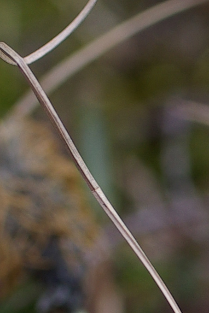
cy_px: 605
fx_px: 3719
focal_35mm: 428
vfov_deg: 4.7
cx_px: 586
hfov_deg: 3.2
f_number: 4.5
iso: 100
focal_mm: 50
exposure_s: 1/180
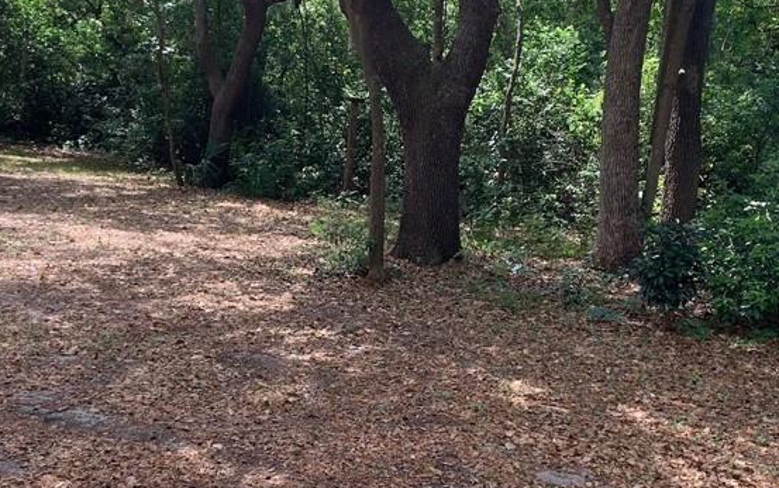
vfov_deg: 25.4
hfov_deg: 39.6
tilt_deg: -6.4
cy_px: 255
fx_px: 1083
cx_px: 399
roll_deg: -6.7
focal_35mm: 51
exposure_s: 1/205
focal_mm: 4.25
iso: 25
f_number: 1.8
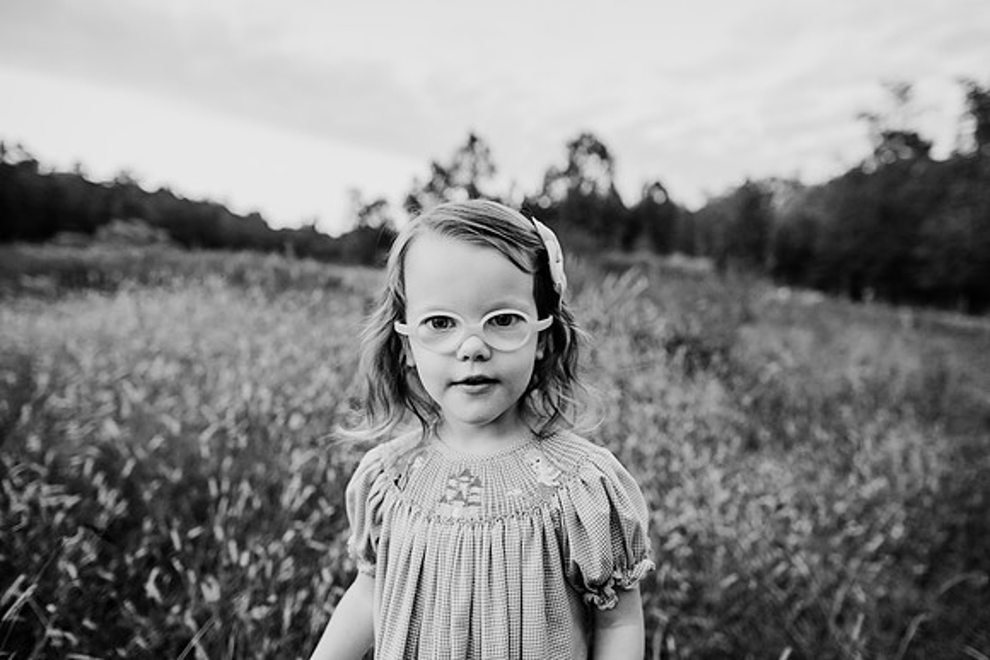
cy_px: 330
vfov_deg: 53.2
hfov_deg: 73.7
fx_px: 660
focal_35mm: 24
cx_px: 495
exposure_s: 1/500
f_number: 2.8
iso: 400
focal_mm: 24
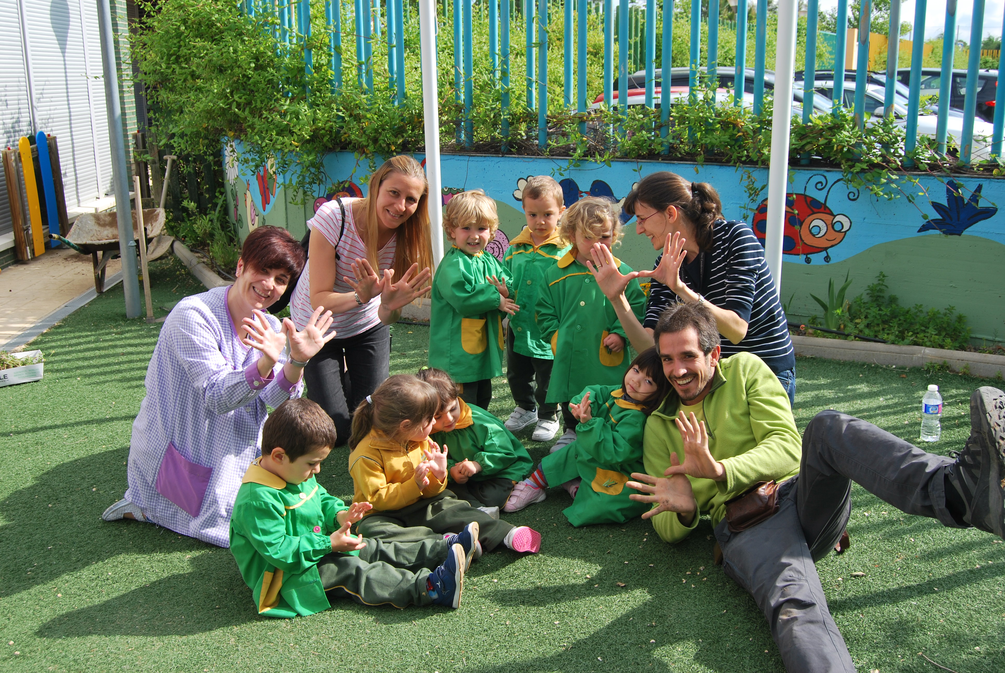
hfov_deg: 55.0
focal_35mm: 34
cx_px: 502
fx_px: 964
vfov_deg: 38.5
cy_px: 336
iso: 100
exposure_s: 1/200
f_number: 7.1
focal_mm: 23
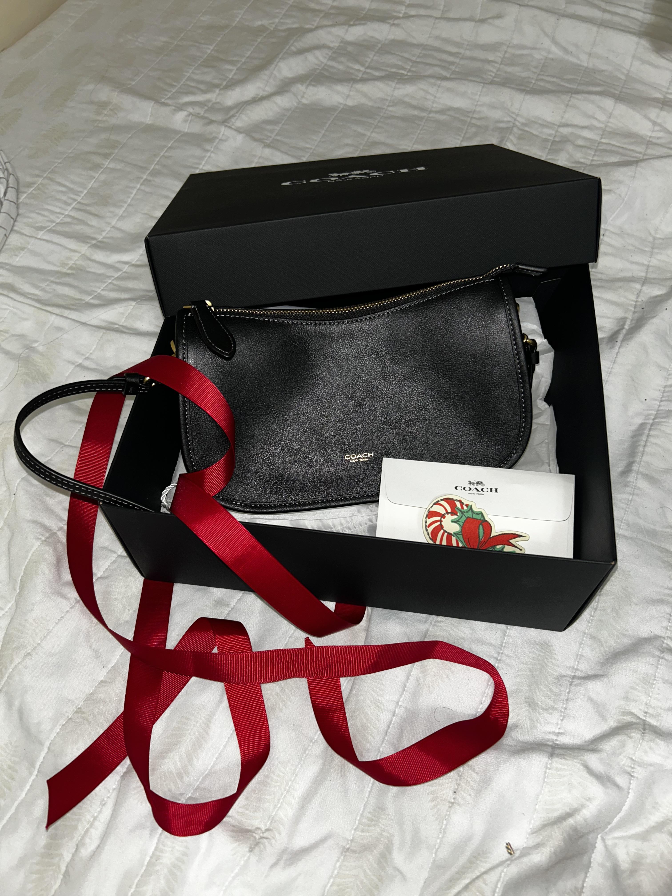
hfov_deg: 53.1
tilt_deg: -58.1
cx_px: 336
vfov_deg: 67.3
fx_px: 673
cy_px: 448
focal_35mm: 26
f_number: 1.5
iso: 40
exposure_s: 1/30
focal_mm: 5.7
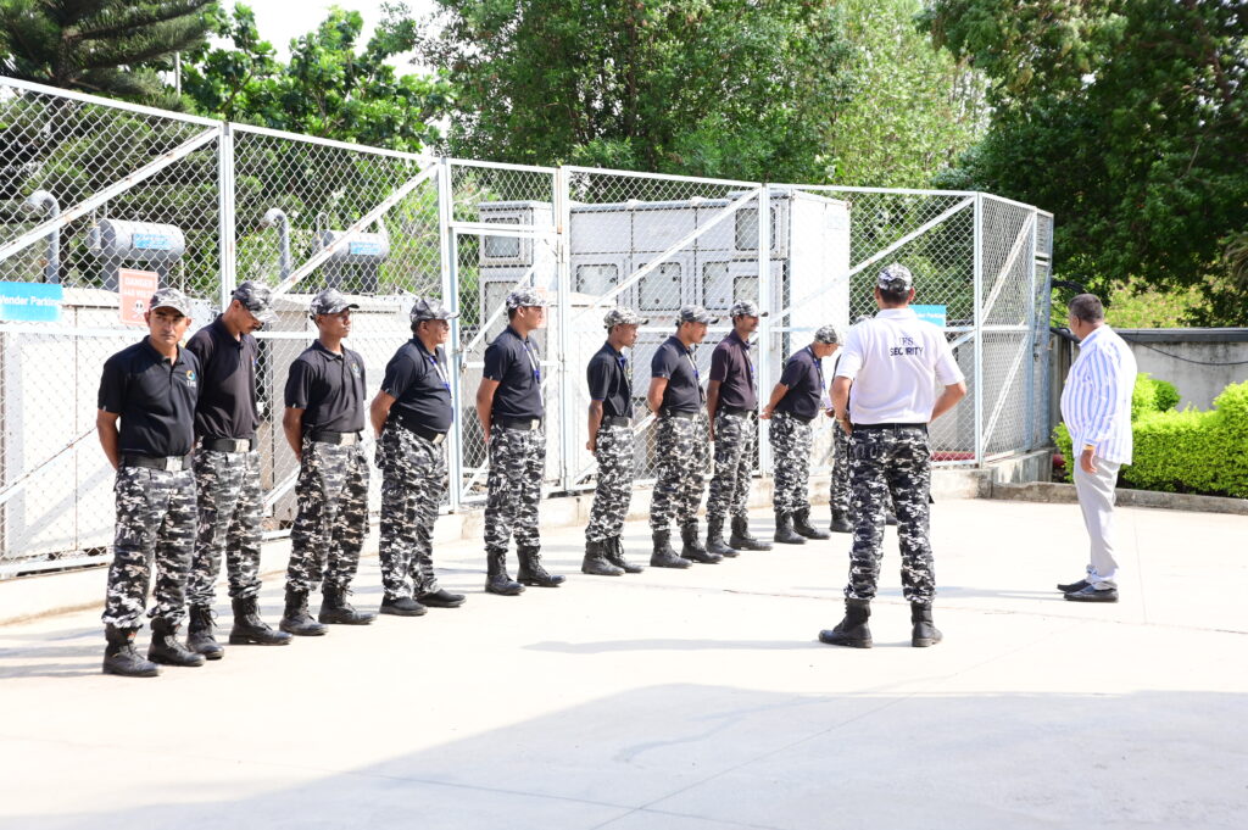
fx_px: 1195
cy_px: 415
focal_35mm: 34
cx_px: 624
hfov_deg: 55.1
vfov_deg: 38.3
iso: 250
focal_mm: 34.5
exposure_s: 1/160
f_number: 7.1
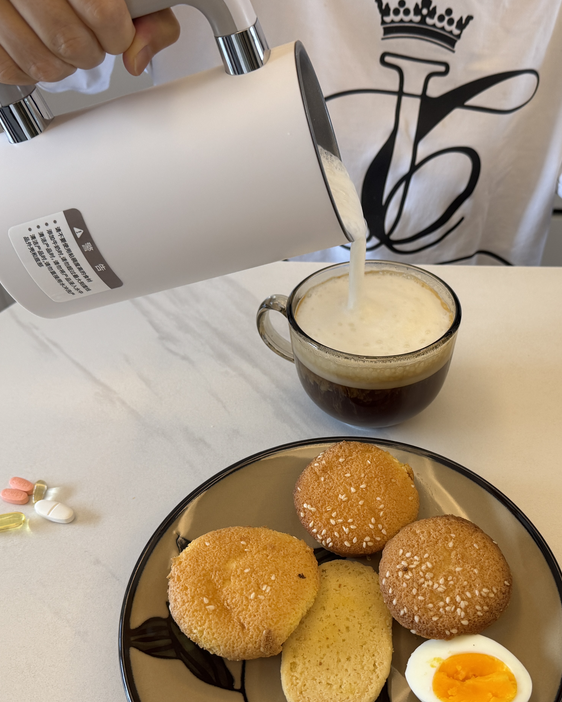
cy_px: 389
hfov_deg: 40.9
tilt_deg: -42.3
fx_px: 748
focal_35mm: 36
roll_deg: -0.1
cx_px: 350
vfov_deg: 50.2
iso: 160
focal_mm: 6.76
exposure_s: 1/50
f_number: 1.78
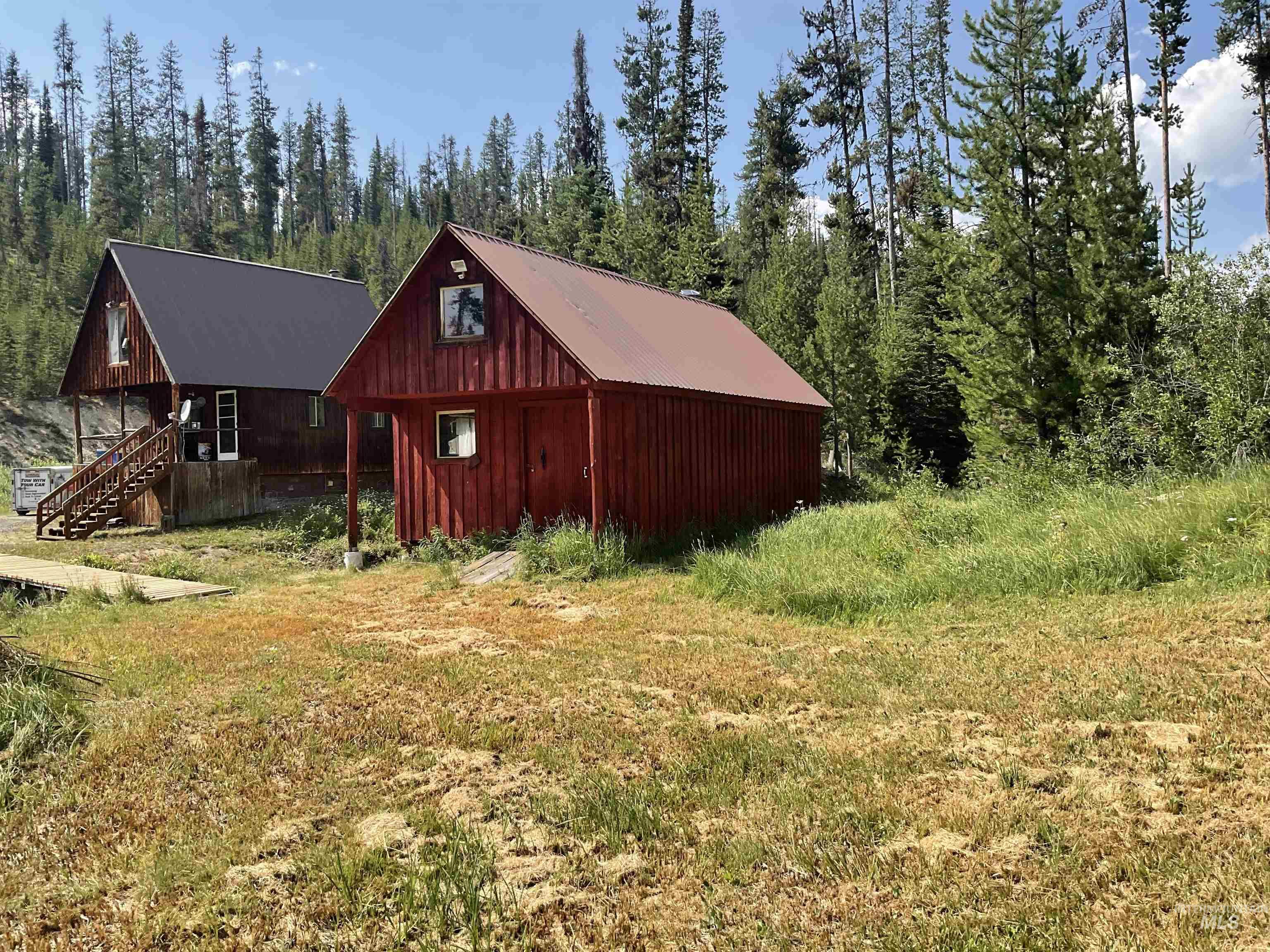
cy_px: 476
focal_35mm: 29
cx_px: 635
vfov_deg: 48.2
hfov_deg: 61.7
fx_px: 1064
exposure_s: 1/1055
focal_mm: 3
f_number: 1.8
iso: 16
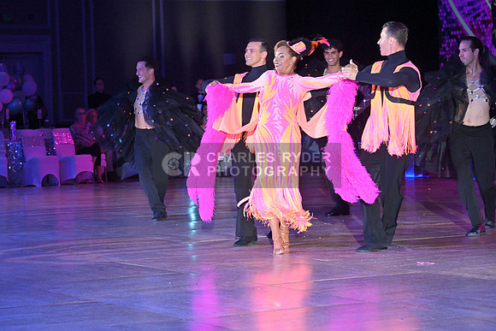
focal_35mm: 120
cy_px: 166
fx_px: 1654
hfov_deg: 17.1
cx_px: 248
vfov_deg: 11.4
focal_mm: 120
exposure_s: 1/400
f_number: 9
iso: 6400
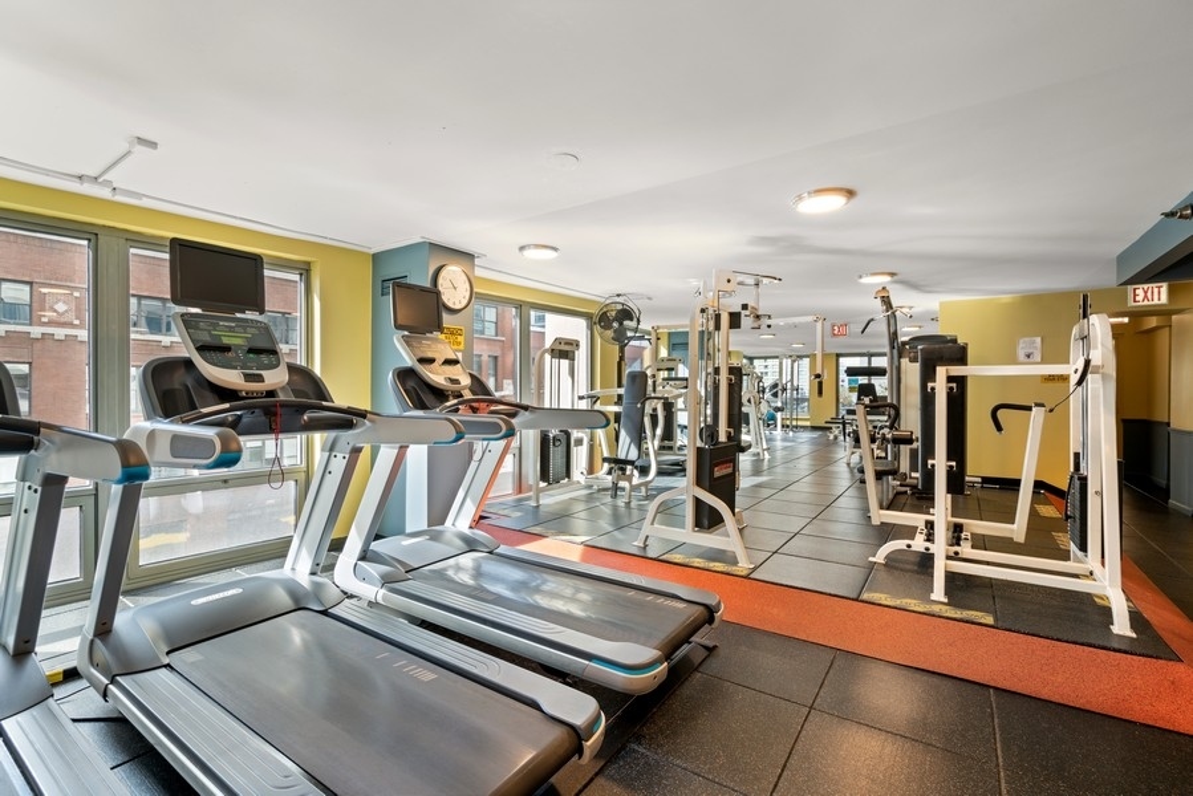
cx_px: 596
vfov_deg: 73.8
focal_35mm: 16
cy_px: 398
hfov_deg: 96.7
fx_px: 530
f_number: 7.1
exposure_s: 1/3
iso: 320
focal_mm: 16
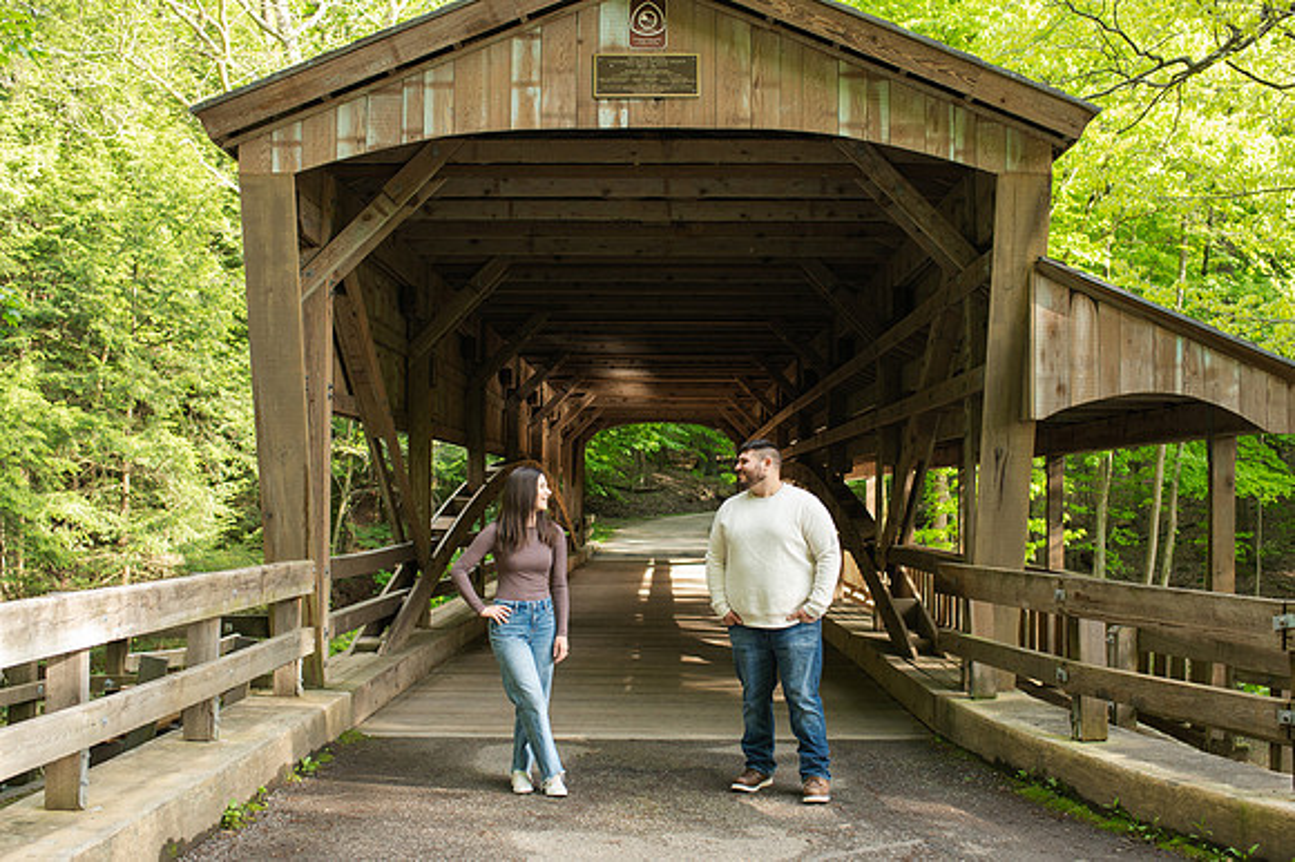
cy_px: 483
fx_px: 1409
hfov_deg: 49.4
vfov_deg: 34.0
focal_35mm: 39
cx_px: 655
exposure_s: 1/400
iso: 640
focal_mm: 35
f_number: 3.5
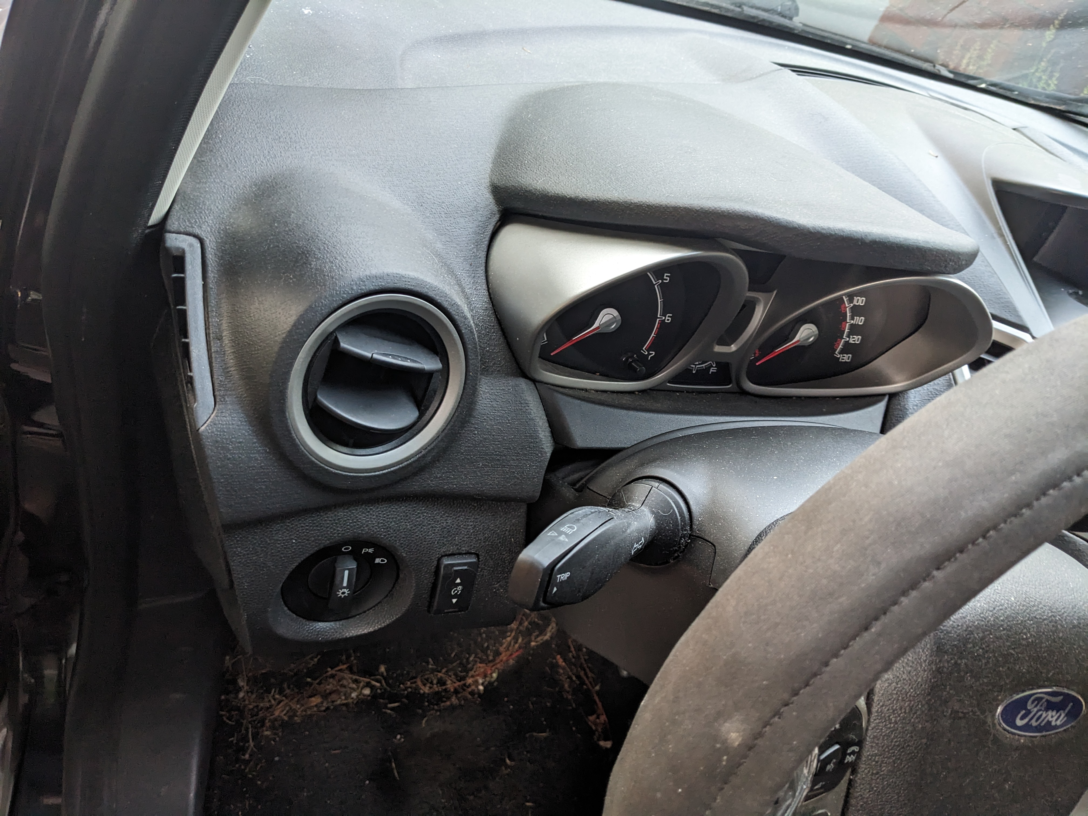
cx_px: 544
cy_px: 408
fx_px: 849
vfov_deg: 51.4
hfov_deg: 65.3
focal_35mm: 27
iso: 124
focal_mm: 4.38
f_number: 1.73
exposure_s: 1/28.7
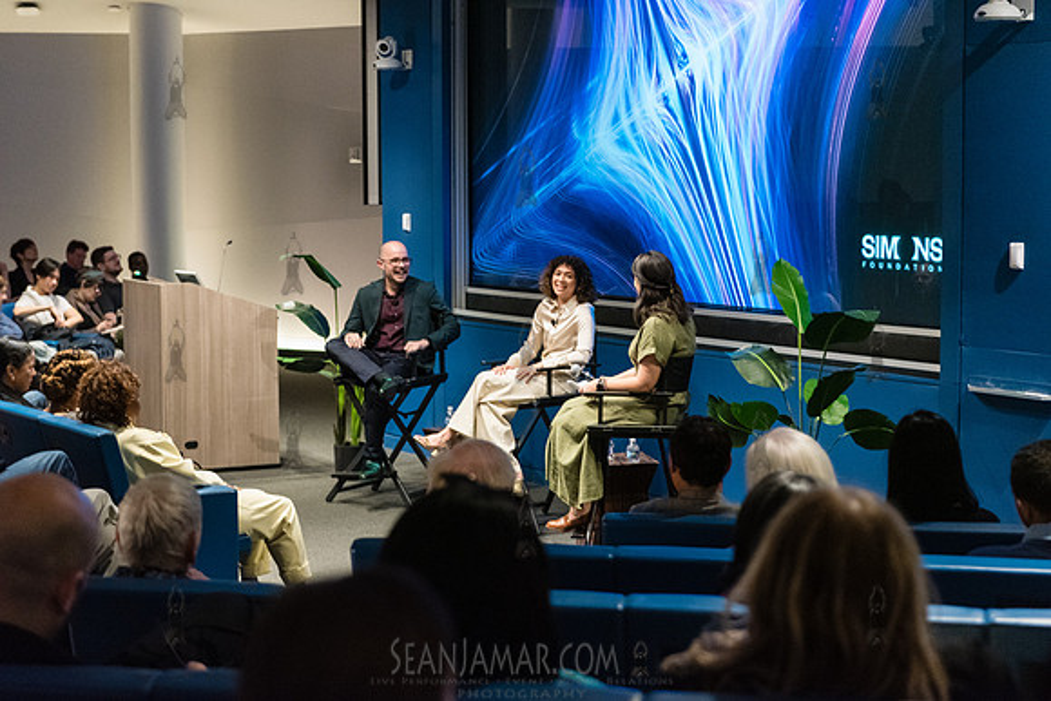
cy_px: 350
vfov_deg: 19.4
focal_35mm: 70
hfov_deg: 28.8
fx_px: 2048
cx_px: 526
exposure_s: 1/200
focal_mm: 70
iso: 6400
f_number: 3.5
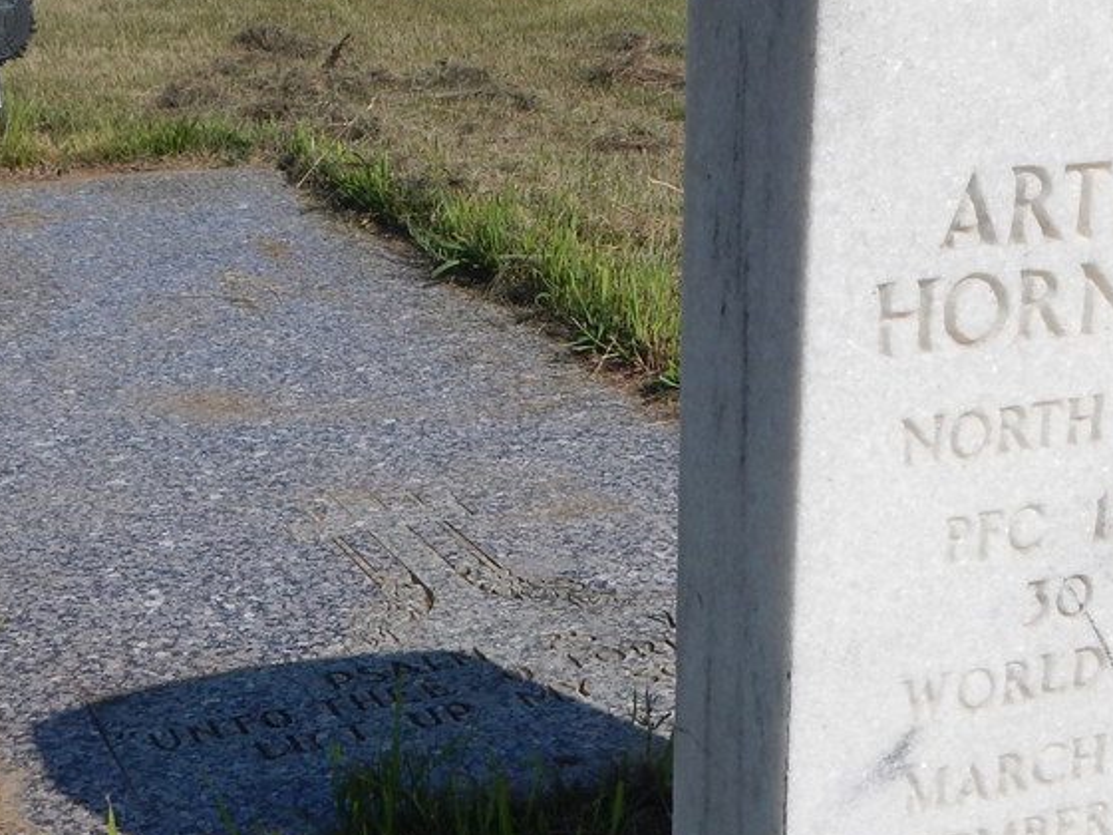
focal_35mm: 60
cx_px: 543
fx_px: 1929
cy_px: 549
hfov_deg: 32.2
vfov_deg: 24.3
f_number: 7.8
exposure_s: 1/400
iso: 125
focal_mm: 5
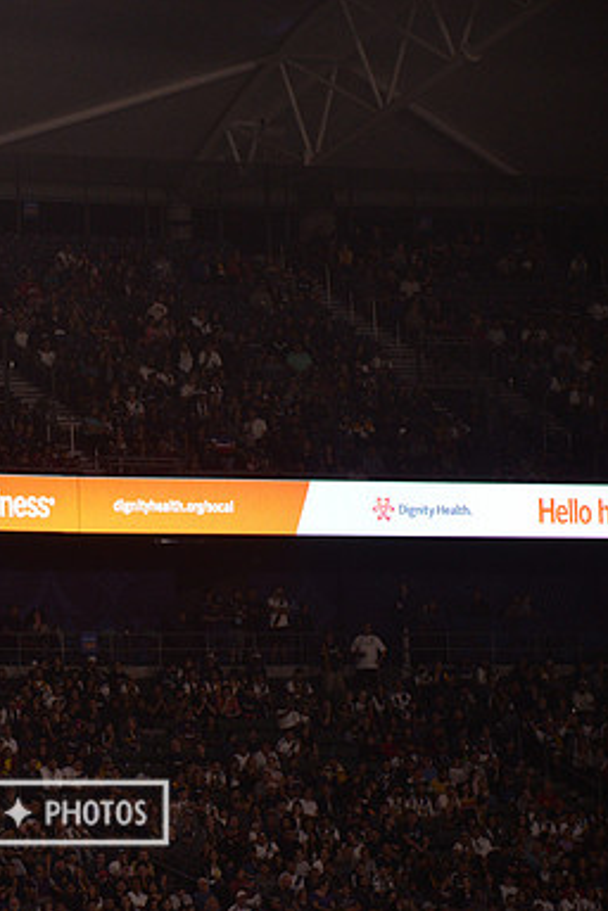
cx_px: 0
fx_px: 6890
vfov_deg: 7.6
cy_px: 457
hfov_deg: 5.0
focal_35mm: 272
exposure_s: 1/3200
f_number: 2.8
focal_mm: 180
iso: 1600
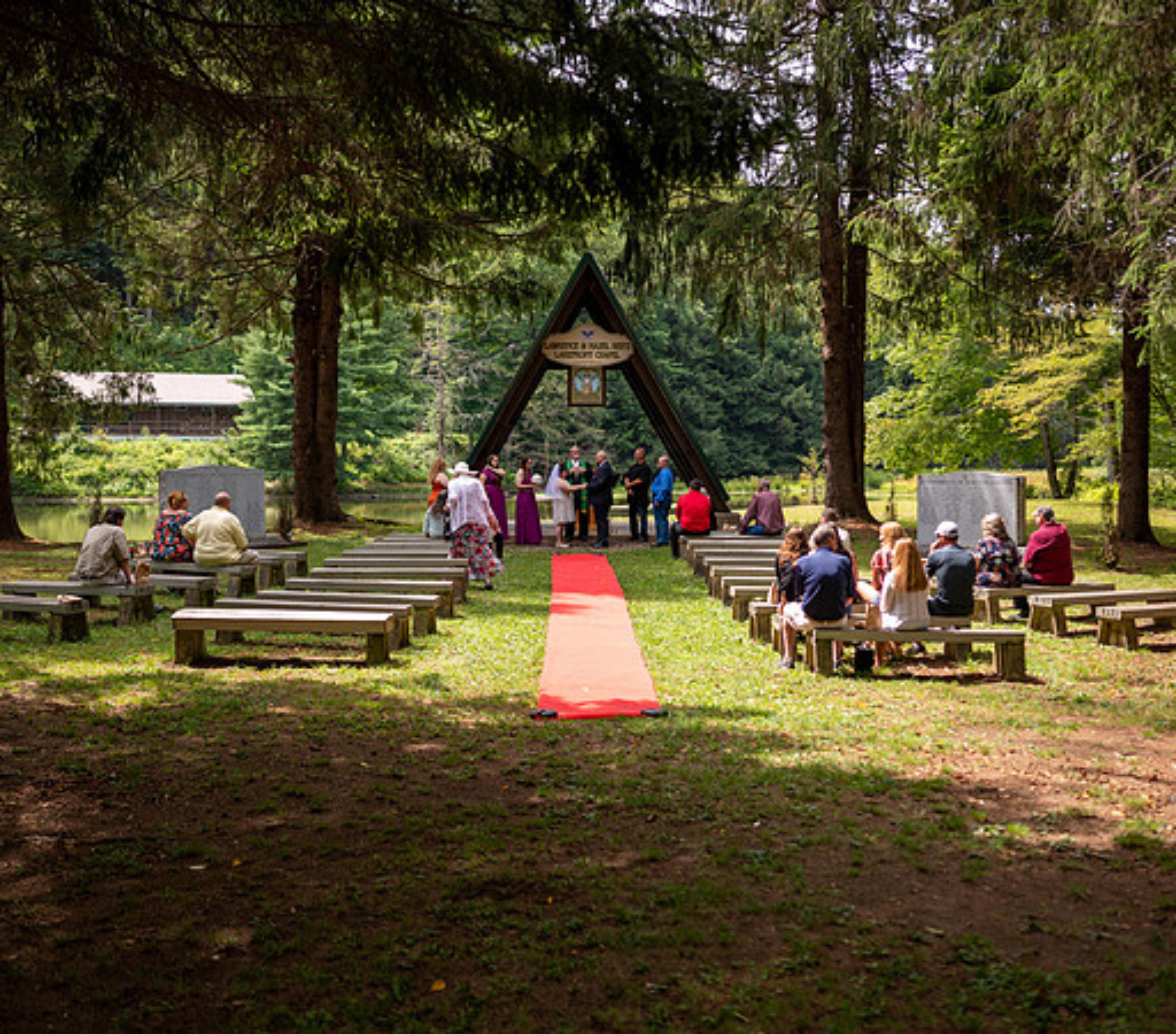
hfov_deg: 42.6
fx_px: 1509
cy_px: 517
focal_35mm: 42
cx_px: 572
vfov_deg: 37.8
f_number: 2
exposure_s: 1/800
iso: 80
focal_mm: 35
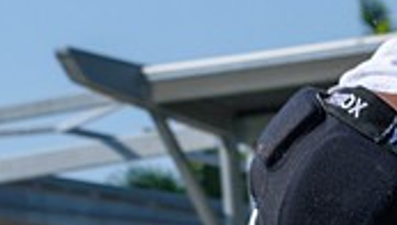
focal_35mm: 368
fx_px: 3880
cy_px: 323
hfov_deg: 5.8
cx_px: 622
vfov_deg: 3.3
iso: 200
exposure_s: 1/1000
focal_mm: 70
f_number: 8
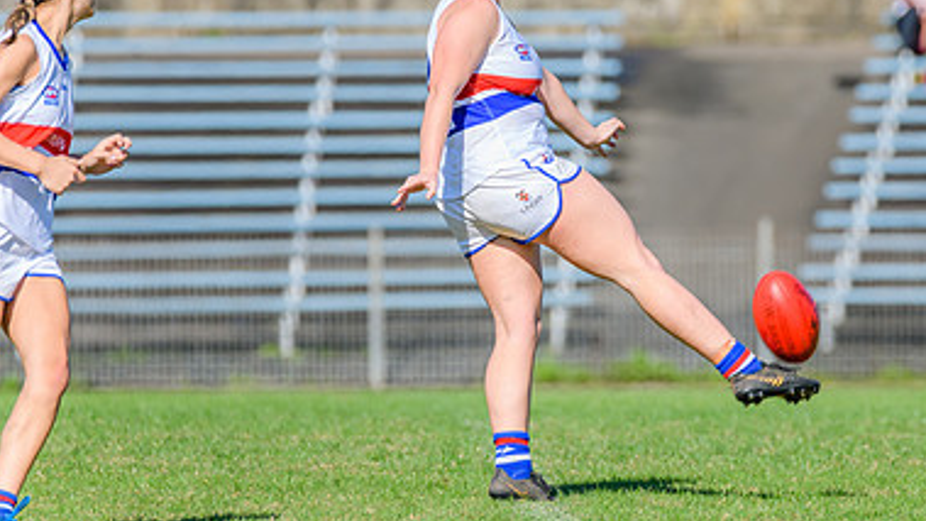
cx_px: 616
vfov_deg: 1.5
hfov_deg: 2.6
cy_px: 263
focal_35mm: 821
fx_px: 20154
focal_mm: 500
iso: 640
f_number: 8
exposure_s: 1/1600
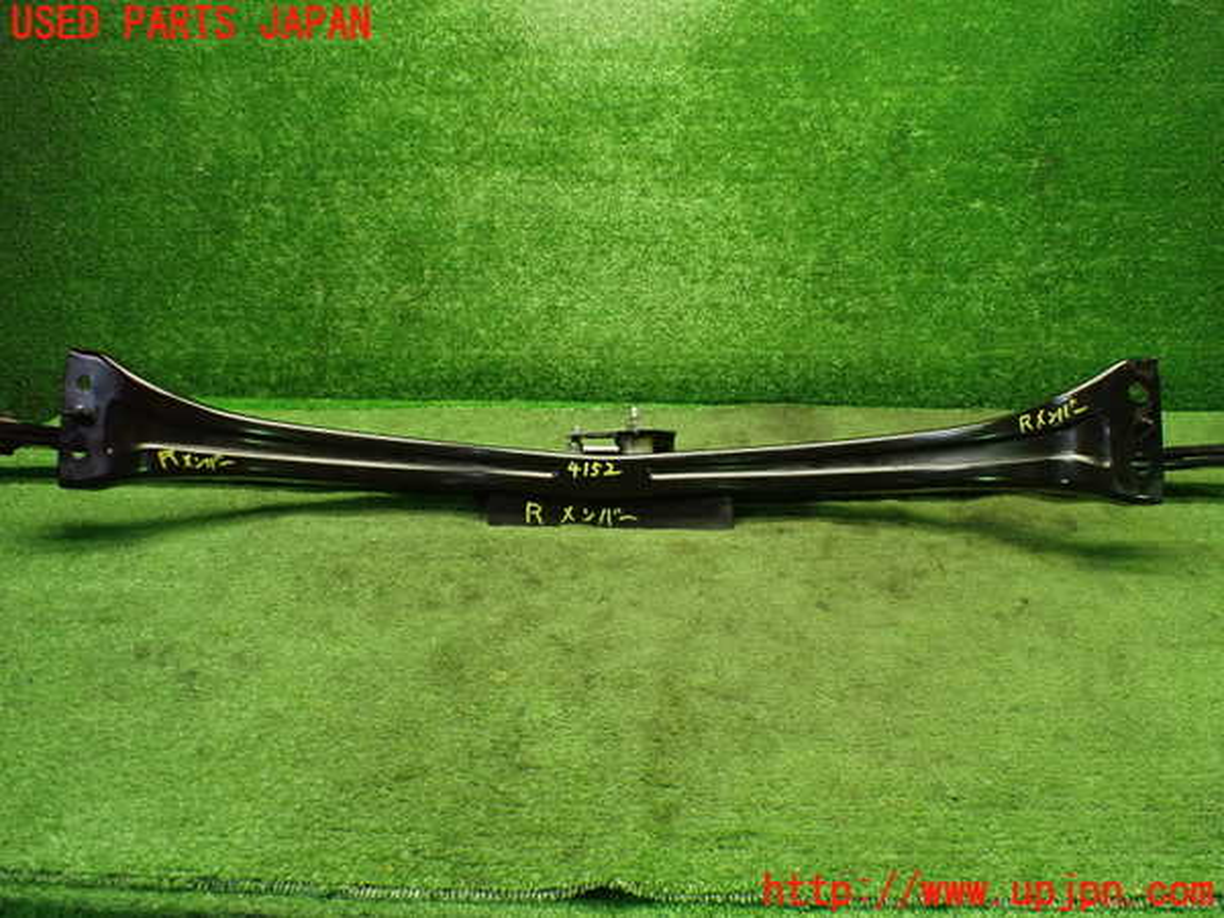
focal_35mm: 30
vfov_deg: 46.8
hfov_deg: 60.0
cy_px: 459
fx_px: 1061
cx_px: 612
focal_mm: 5.4
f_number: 2.3
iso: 800
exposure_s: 1/100
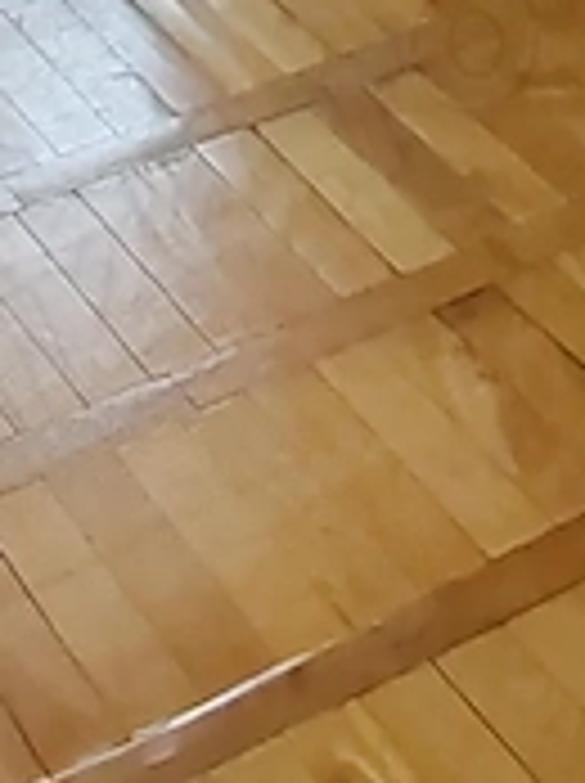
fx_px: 2778
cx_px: 580
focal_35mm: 123
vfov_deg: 14.4
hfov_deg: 11.9
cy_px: -572
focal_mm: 1.96
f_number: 2.2
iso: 500
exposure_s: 1/25
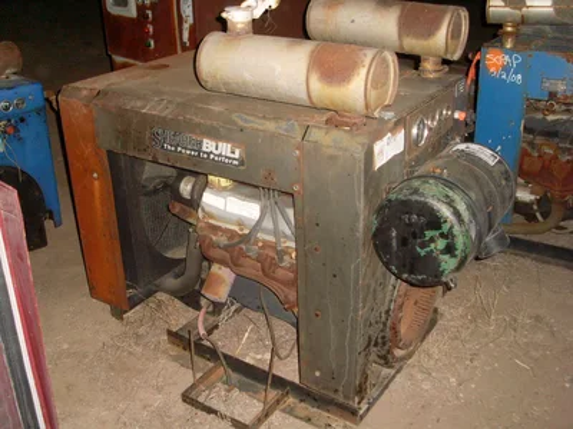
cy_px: 214
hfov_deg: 49.0
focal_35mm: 38
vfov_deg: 37.7
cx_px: 286
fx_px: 629
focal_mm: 6.3
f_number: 3
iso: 200
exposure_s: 1/45
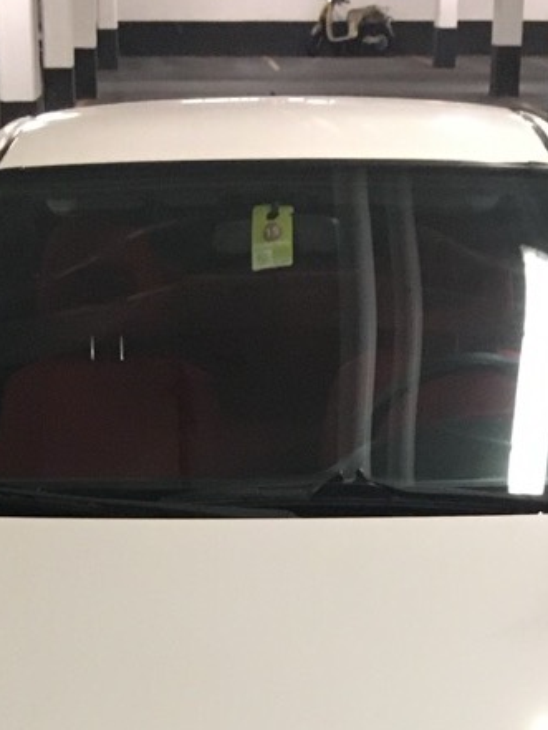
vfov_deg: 18.4
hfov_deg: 16.1
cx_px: 215
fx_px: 1941
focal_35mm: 92
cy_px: 1150
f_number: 2.2
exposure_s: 1/30
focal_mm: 4.15
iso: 200
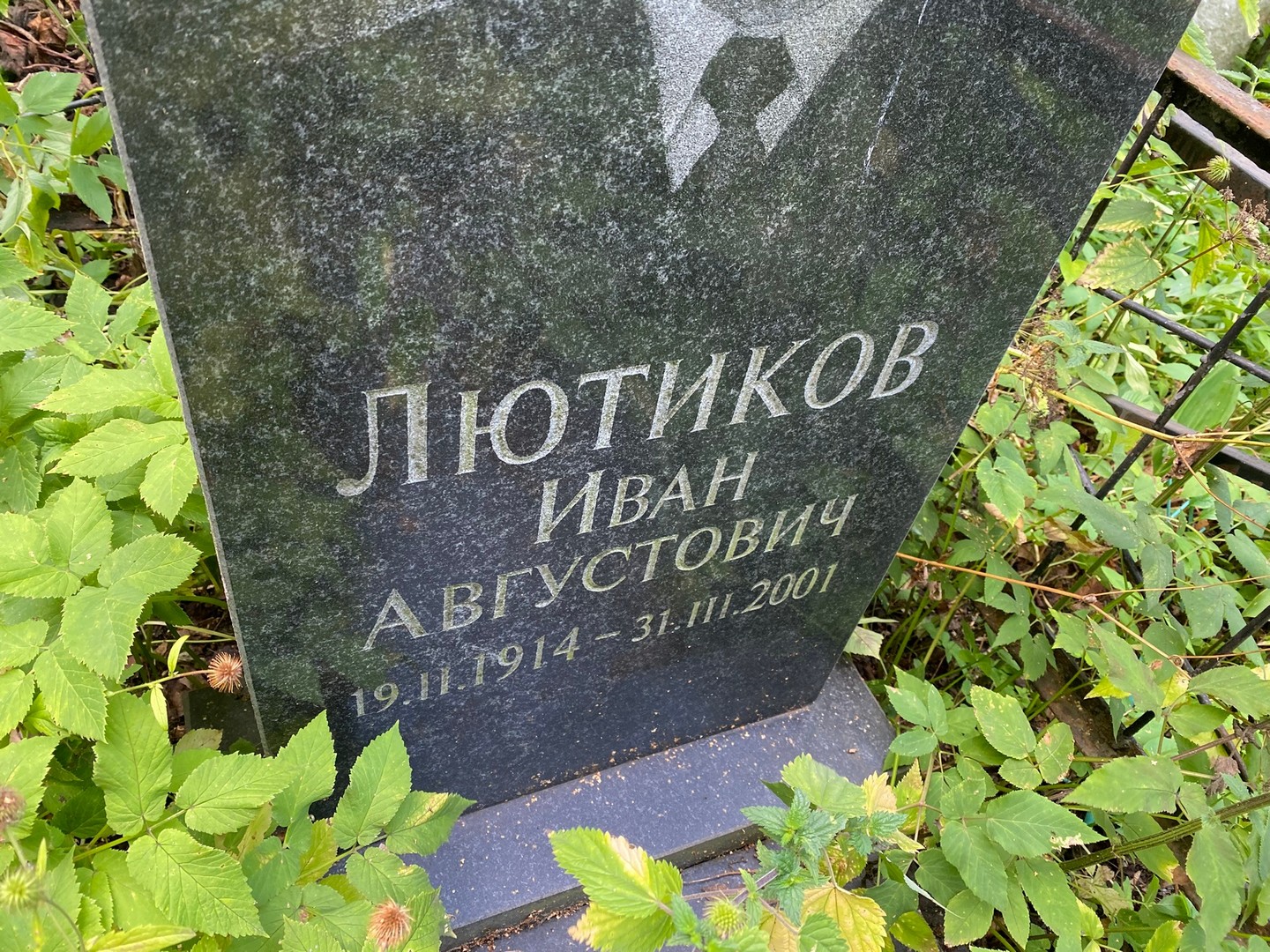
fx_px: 954
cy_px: 476
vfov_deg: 53.1
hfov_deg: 67.3
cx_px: 635
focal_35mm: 26
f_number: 1.8
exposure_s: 1/100
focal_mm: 4.25
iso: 125
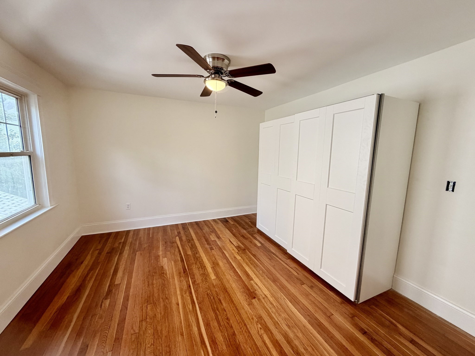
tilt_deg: -7.4
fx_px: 192
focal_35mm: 14
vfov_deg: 85.7
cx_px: 238
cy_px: 178
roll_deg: +0.7
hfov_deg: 102.1
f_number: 2.2
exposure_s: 1/121
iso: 125
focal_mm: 2.22
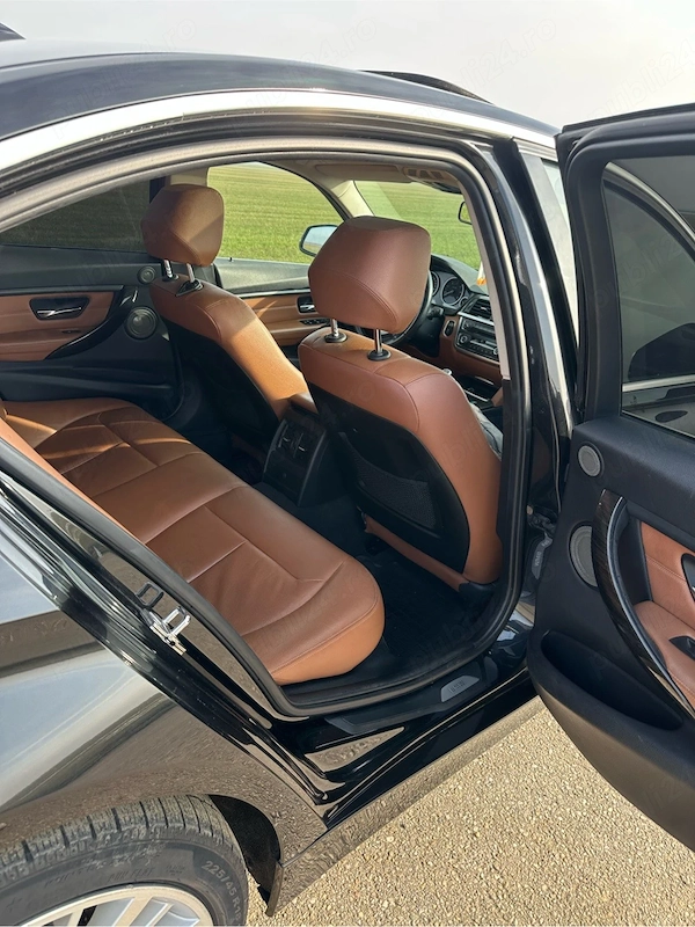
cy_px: 464
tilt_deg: -23.8
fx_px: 642
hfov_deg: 56.8
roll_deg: -5.9
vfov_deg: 71.6
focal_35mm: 24
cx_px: 348
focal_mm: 6.86
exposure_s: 1/489
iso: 80
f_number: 1.78
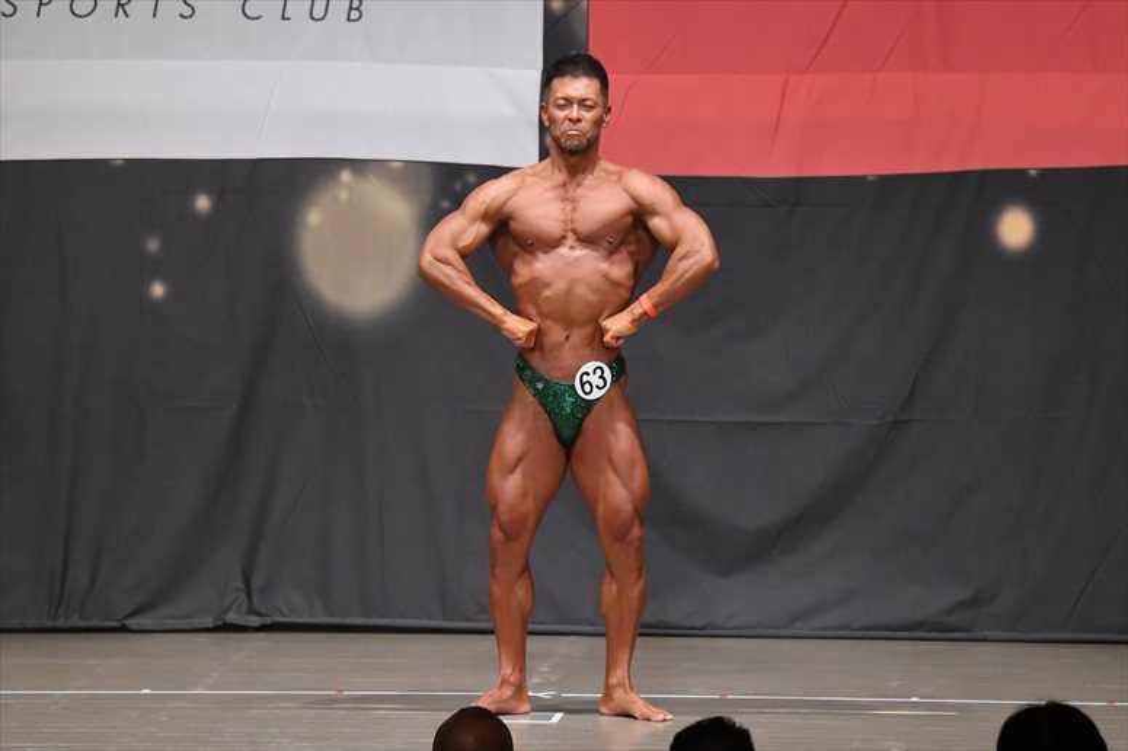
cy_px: 376
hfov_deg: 9.2
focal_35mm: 225
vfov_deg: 6.1
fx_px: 7047
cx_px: 564
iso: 6400
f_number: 5.6
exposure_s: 1/400
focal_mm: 150
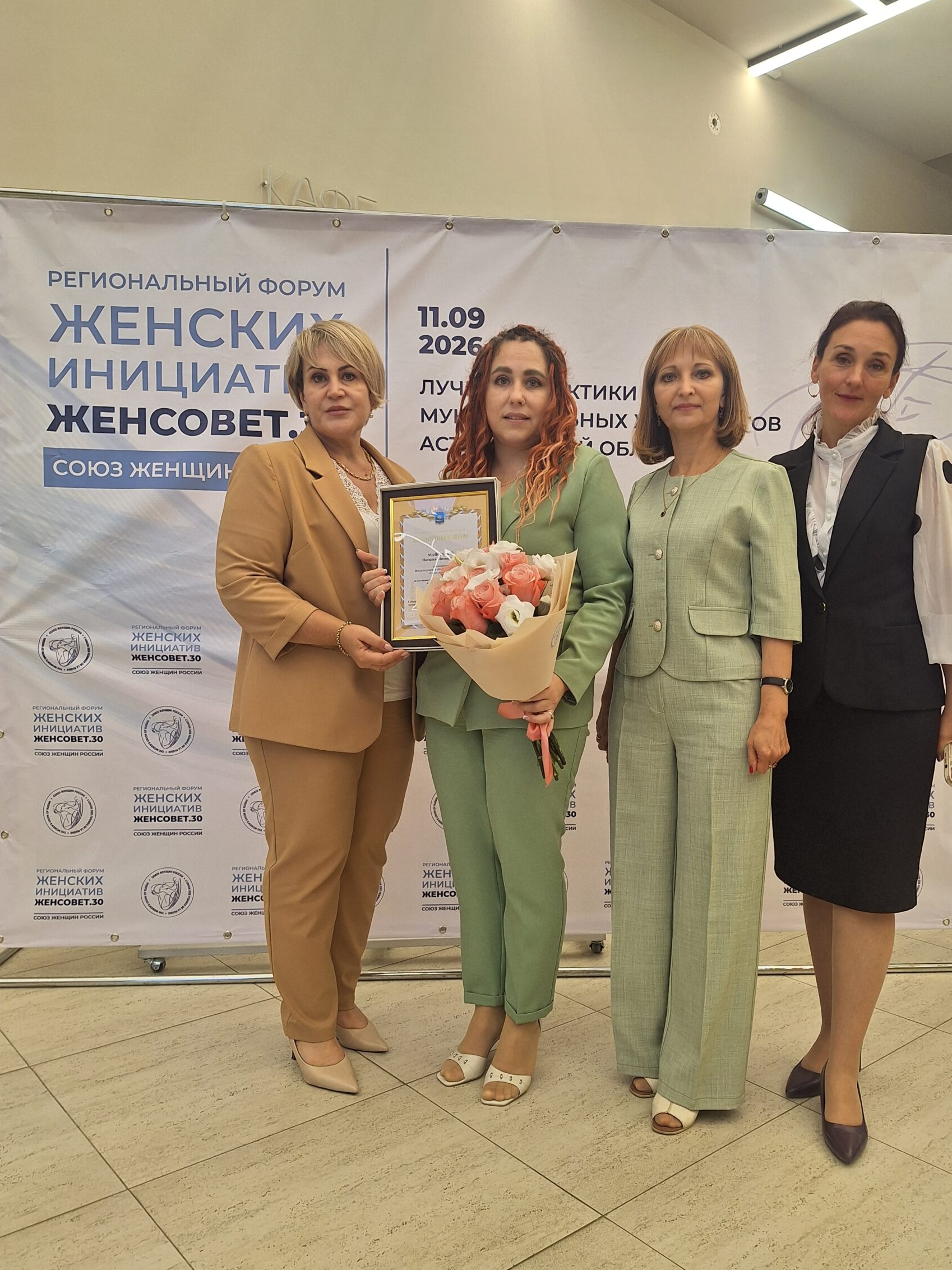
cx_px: 517
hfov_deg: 53.0
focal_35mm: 26
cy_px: 668
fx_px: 954
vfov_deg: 67.3
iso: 40
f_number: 1.8
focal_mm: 5.54
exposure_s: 1/112
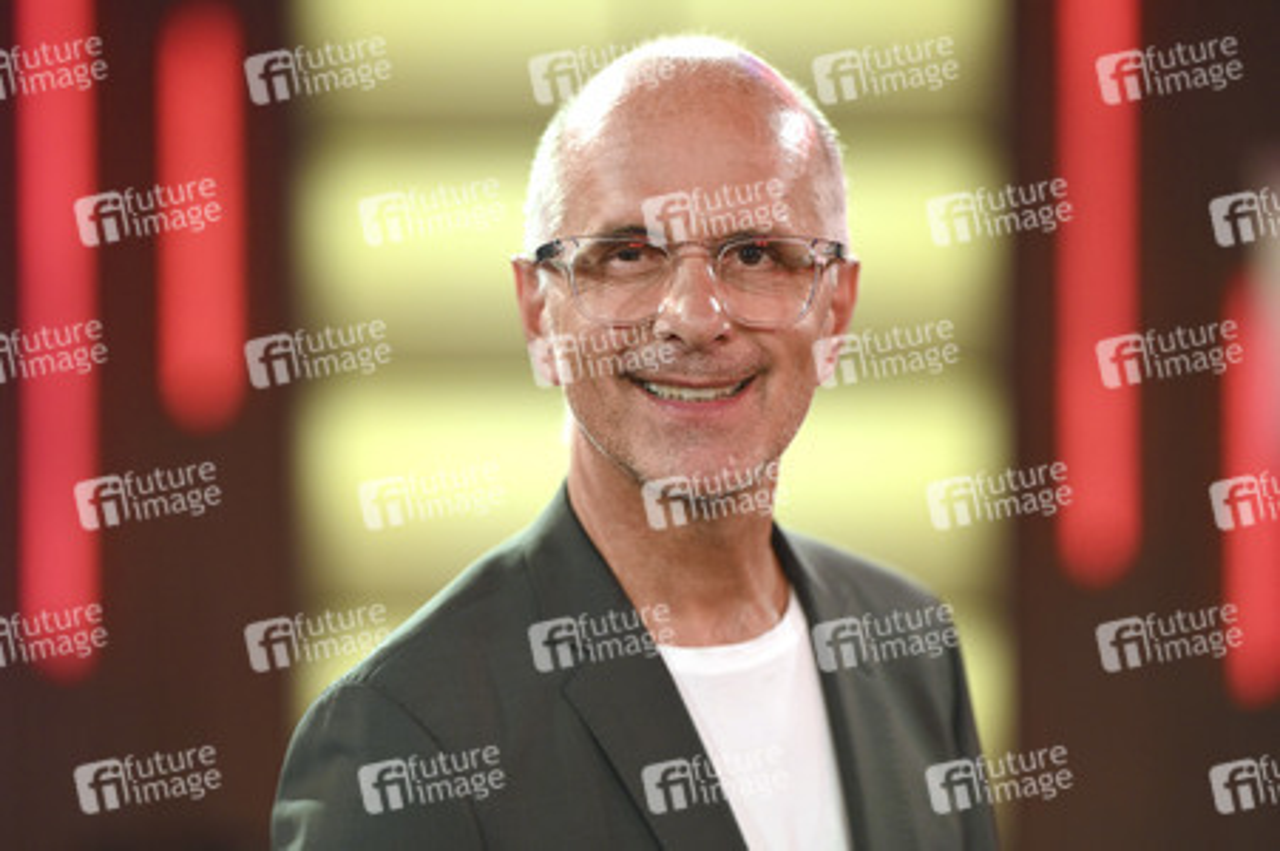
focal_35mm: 135
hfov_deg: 15.2
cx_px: 640
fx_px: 4796
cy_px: 426
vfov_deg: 10.1
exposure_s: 1/320
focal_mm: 135
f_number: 2
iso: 1600
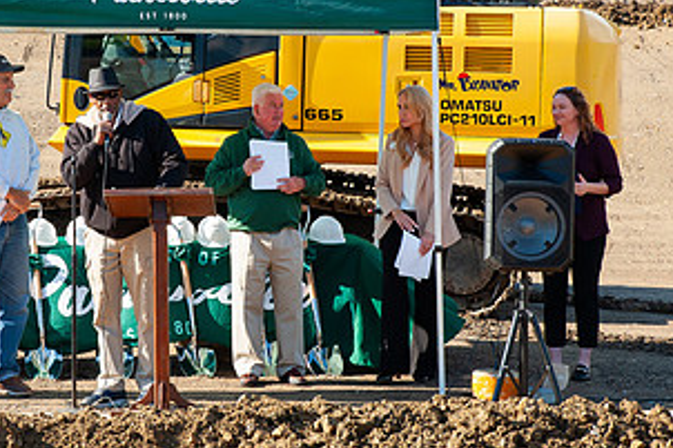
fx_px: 2223
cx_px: 169
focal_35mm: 119
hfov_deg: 17.1
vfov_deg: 11.5
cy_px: 172
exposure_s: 1/200
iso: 400
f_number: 13
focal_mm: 62
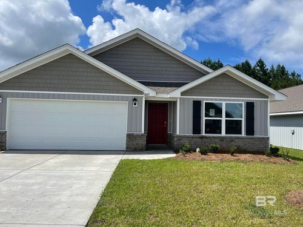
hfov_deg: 67.3
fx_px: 228
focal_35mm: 26
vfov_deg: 53.1
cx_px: 152
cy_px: 114
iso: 32
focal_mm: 5.1
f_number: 1.6
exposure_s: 1/5376
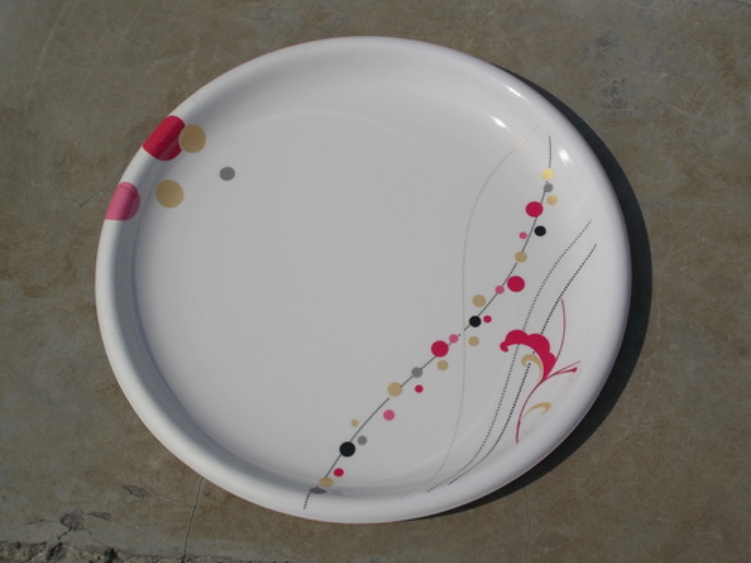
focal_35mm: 66
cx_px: 376
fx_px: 1432
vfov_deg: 22.3
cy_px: 282
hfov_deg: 29.4
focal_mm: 11.8
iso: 80
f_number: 13.3
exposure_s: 1/320
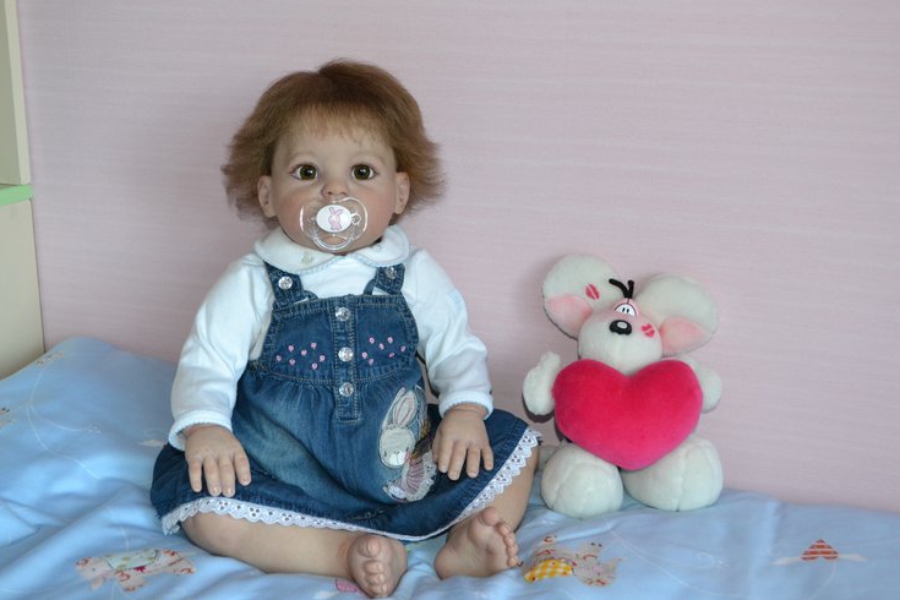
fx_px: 1225
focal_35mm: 49
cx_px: 444
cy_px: 295
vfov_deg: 27.5
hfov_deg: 40.3
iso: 2000
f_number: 4.8
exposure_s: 1/60
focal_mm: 32
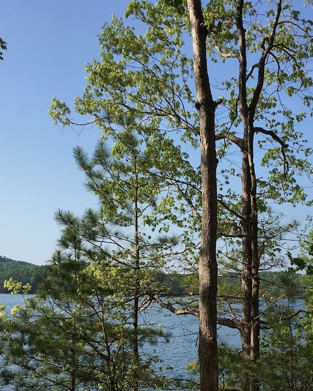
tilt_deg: -1.5
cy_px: 288
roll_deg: -0.6
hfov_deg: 27.0
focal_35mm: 56
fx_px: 648
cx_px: 209
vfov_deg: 33.0
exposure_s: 1/1538
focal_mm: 4.15
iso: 25
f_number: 2.2
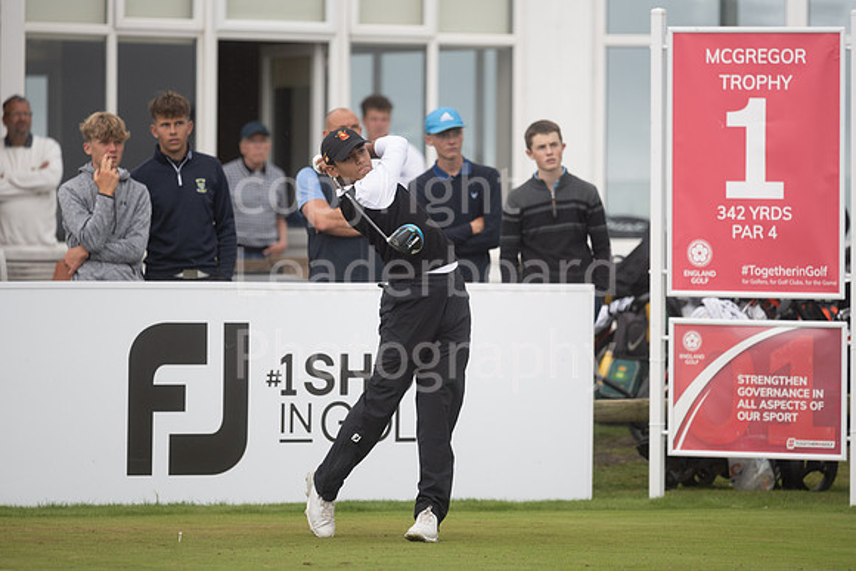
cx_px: 428
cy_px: 286
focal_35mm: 300
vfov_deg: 4.6
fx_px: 7135
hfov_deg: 6.9
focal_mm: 300
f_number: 4
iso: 200
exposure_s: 1/640
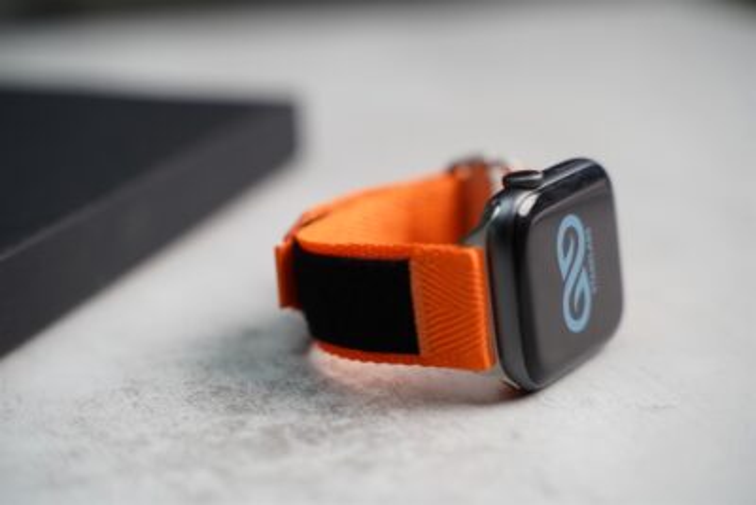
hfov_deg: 27.0
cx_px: 378
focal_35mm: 75
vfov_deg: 18.2
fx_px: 1575
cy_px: 252
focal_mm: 75
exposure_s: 1/80
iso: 640
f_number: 4
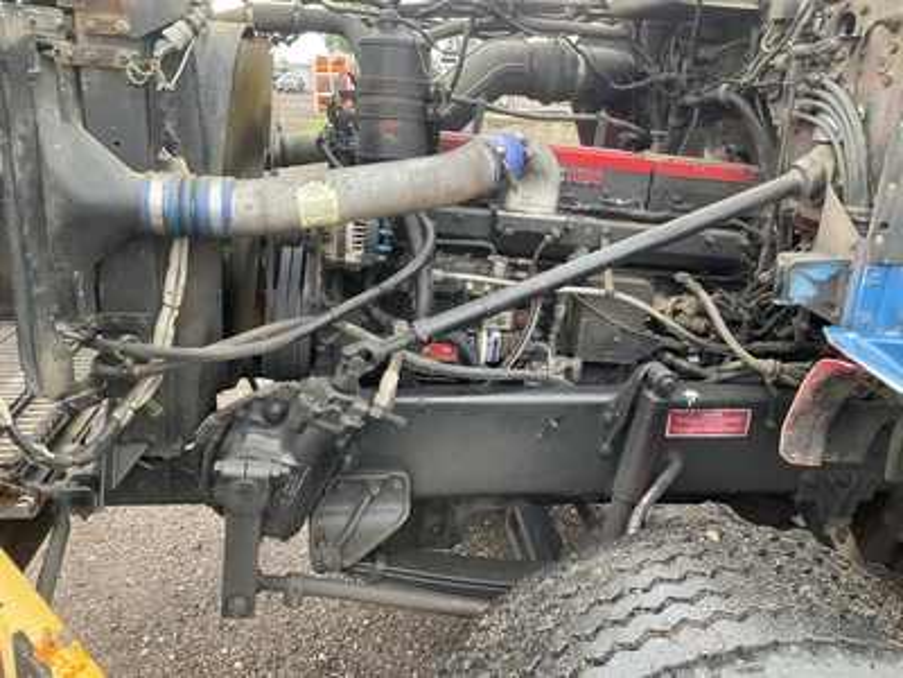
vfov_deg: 48.2
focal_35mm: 29
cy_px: 339
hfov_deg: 61.7
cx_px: 452
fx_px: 756
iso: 64
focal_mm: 3
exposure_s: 1/122
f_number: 1.8
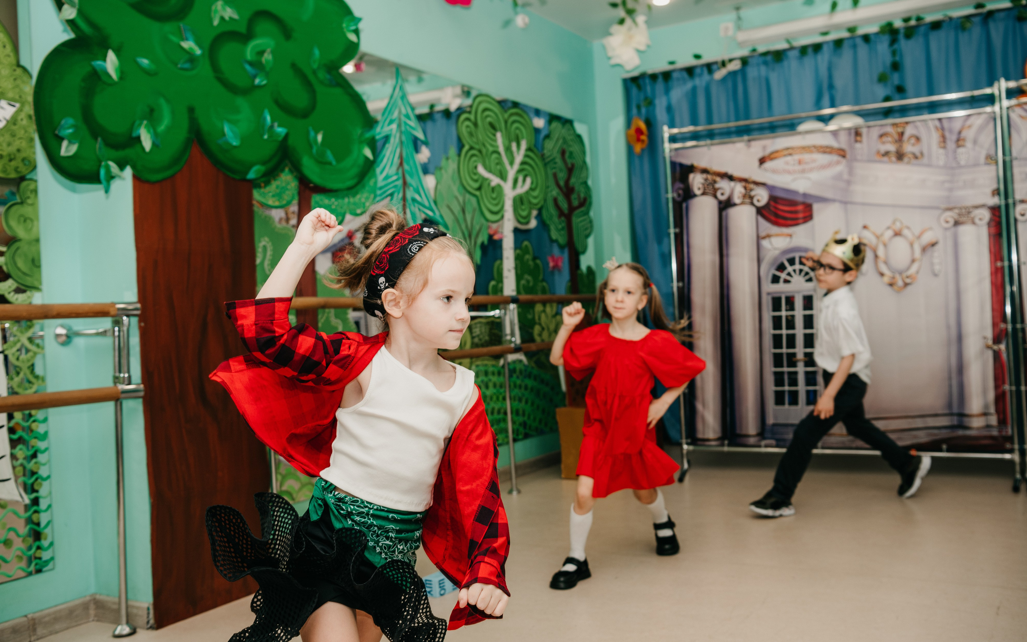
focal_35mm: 35
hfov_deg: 55.3
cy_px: 315
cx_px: 505
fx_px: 980
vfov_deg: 36.3
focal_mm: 32
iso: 200
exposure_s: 1/160
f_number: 4
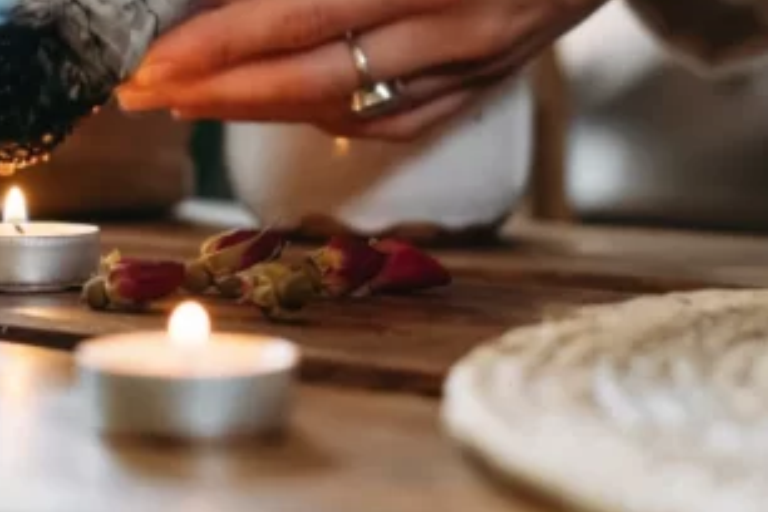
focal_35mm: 133
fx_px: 2837
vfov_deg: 10.2
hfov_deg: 15.4
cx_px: 241
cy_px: -25
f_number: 2.2
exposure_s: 1/160
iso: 1000
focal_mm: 35
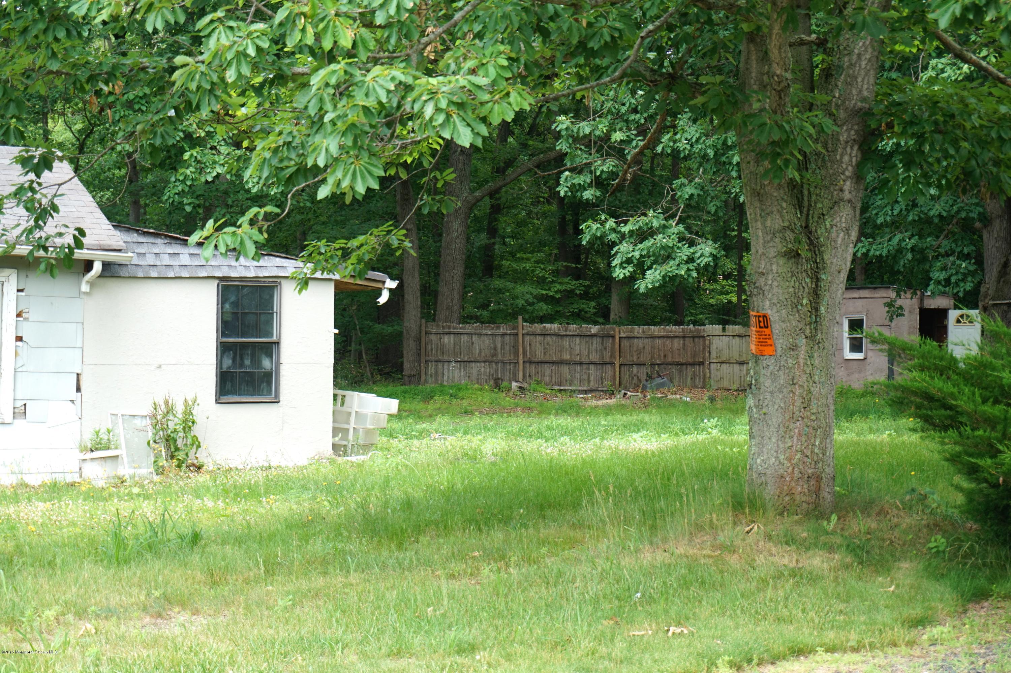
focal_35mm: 75
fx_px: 2105
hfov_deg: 27.0
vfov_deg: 18.2
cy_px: 336
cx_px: 506
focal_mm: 50
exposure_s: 1/80
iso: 125
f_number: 5.6
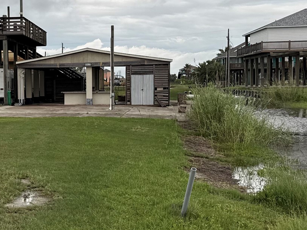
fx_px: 532
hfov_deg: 30.8
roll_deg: -1.1
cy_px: 108
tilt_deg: -2.5
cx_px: 31
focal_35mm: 60
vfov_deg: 24.4
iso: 80
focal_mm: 6.76
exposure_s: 1/5714
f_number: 1.78
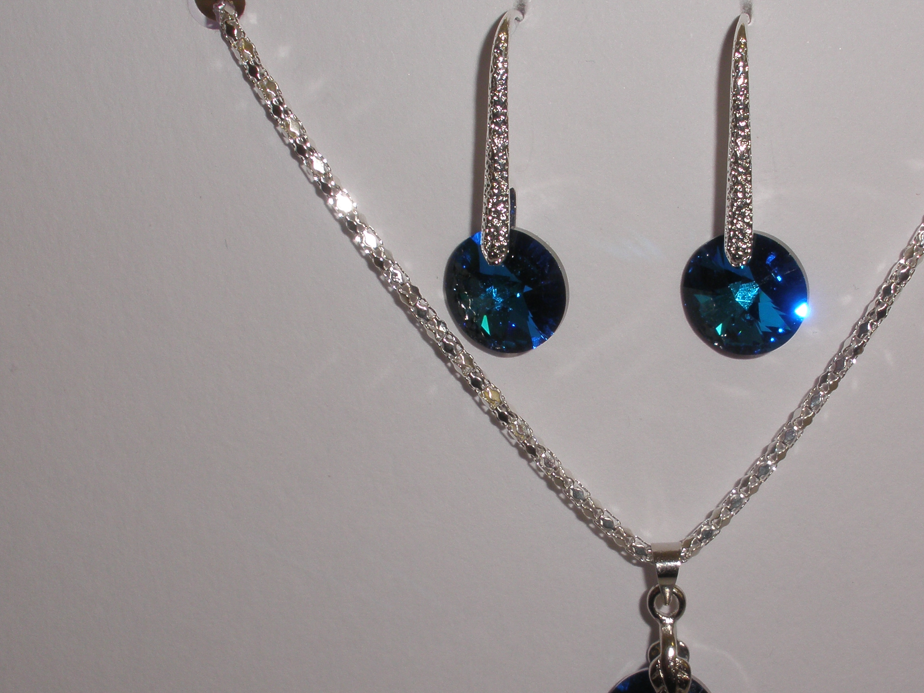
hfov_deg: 30.9
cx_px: 624
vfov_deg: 23.6
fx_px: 1655
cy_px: 428
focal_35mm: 62
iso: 64
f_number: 5.6
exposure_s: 1/30
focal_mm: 6.3
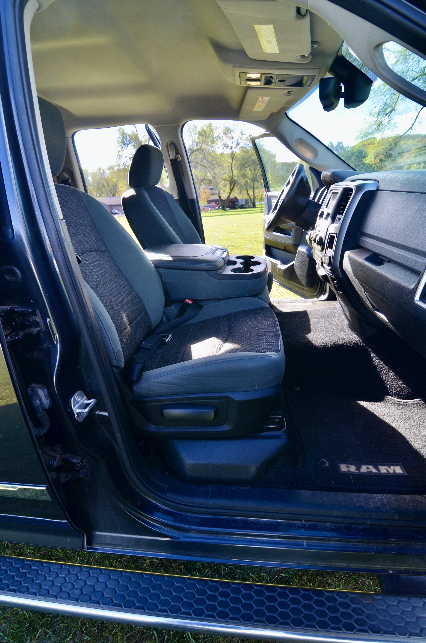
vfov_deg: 95.1
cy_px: 322
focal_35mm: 16
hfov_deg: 71.8
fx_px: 294
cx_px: 213
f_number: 5.6
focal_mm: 11
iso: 200
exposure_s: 1/125
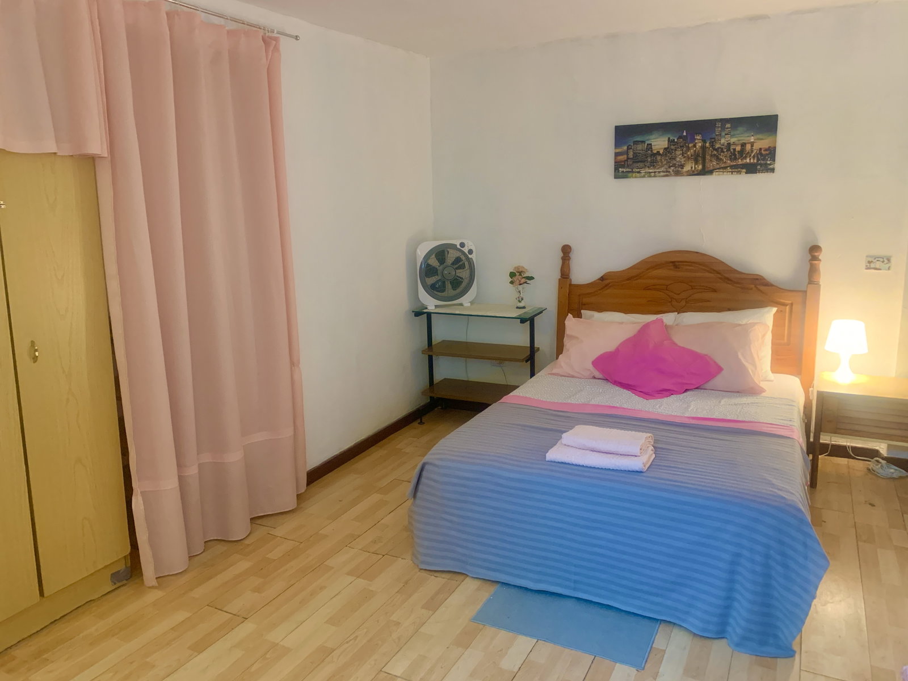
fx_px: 682
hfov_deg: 67.3
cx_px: 454
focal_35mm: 26
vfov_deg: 53.1
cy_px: 340
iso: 400
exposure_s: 1/33
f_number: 1.8
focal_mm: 4.25
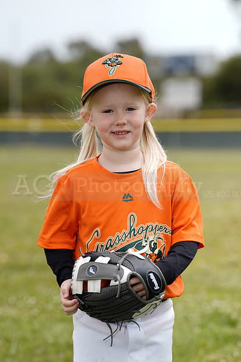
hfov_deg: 7.3
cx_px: 120
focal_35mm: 188
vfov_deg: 10.9
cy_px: 181
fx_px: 1887
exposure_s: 1/250
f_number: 5.6
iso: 50
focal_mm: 188
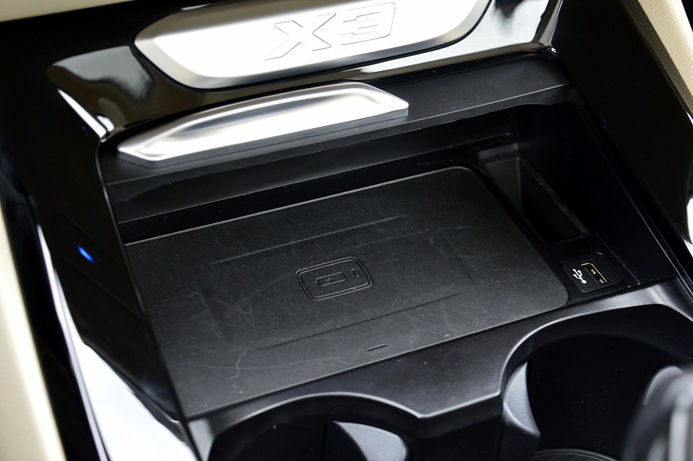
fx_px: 1298
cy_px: 230
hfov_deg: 29.9
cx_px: 346
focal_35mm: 68
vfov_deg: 20.1
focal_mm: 45
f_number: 6.3
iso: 800
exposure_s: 1/60
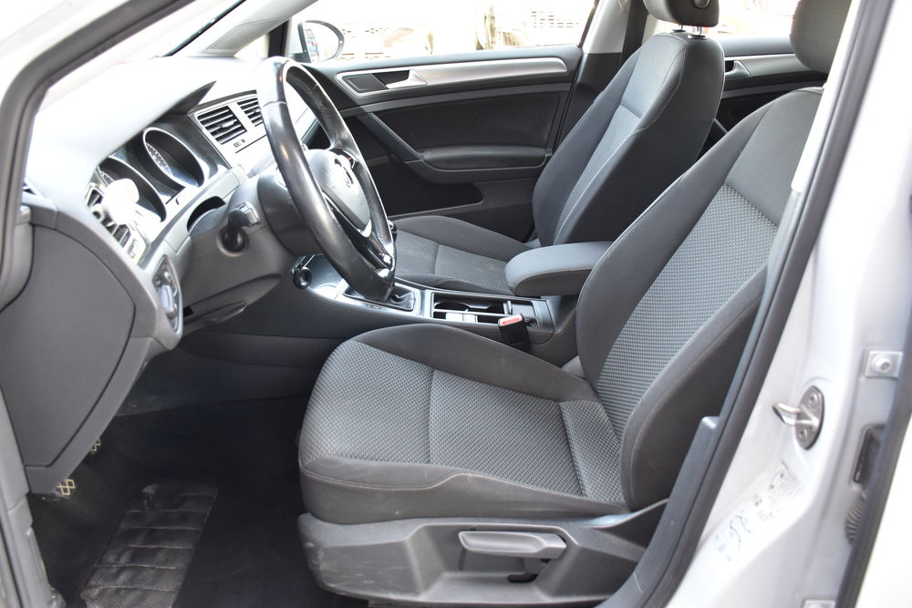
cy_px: 304
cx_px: 456
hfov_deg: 61.9
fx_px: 760
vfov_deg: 43.6
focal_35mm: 30
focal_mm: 20
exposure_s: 1/60
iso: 900
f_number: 3.5
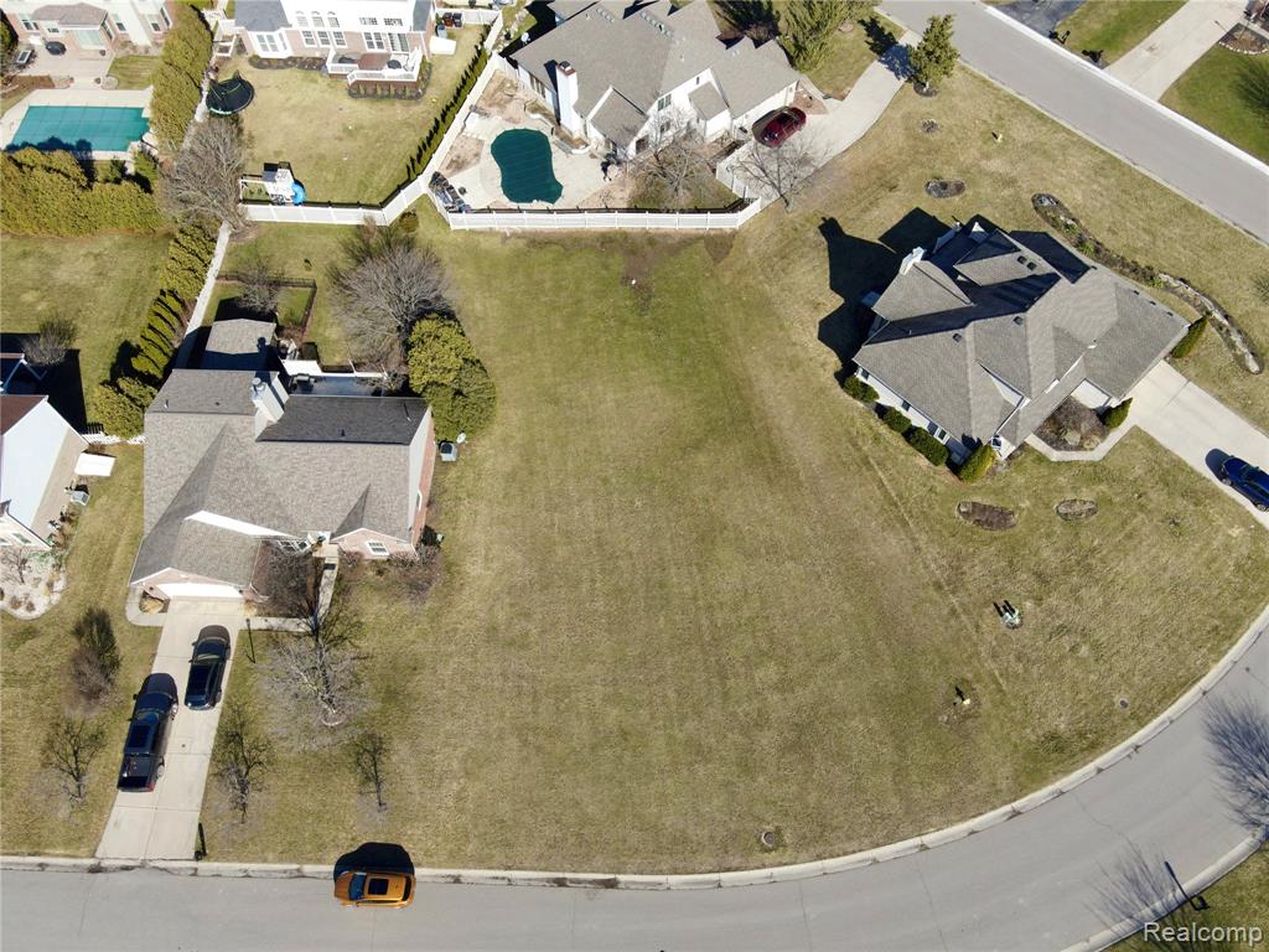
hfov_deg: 71.6
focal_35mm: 24
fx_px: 880
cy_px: 476
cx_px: 634
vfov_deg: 56.8
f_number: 2.8
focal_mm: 4.5
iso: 100
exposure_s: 1/500
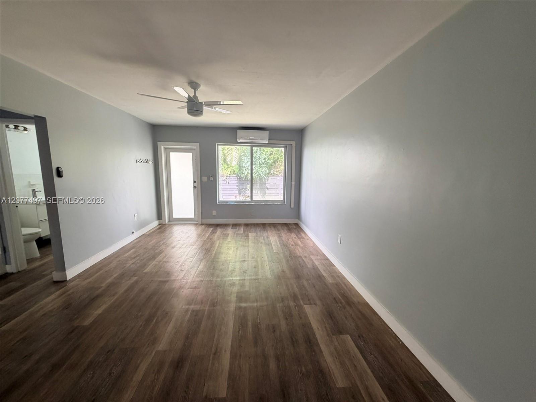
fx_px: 217
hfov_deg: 102.1
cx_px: 268
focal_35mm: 14
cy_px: 201
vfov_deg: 85.7
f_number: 2.2
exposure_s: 1/121
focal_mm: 2.22
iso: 160
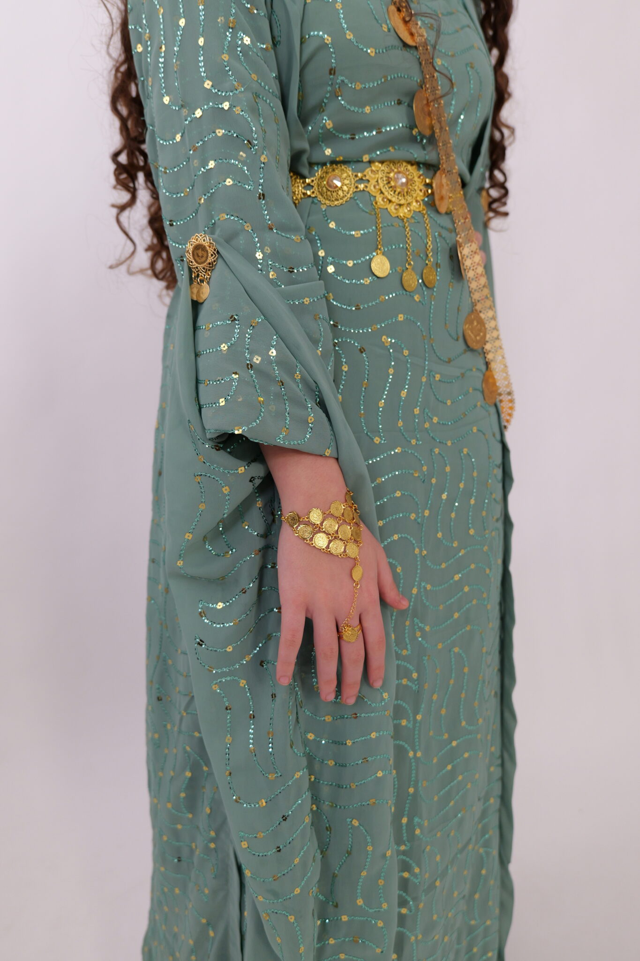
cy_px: 480
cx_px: 320
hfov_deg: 55.1
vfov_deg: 76.1
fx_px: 613
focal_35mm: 23
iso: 1250
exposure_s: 1/125
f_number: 4
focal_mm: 23
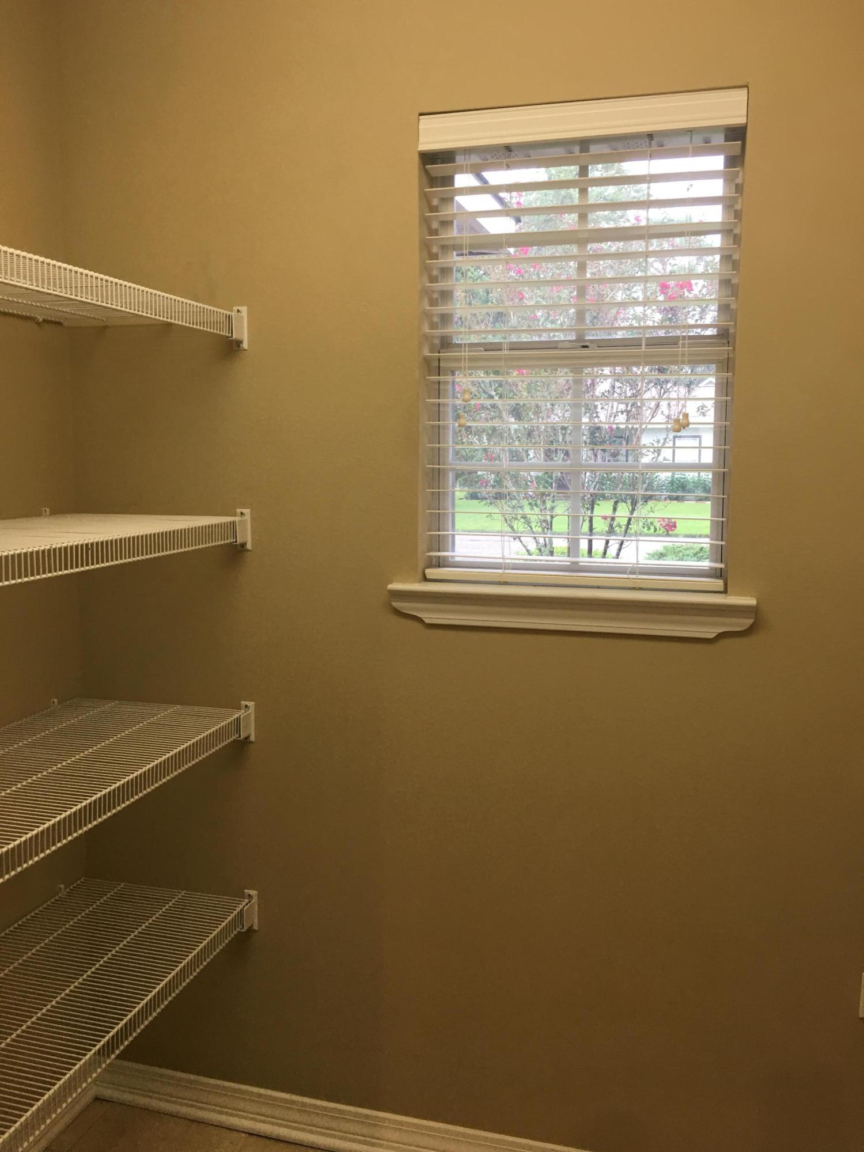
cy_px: 576
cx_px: 432
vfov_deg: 61.7
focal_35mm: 29
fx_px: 965
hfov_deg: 48.2
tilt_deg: -6.0
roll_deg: -0.7
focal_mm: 4.15
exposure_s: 1/30
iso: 25
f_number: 2.2
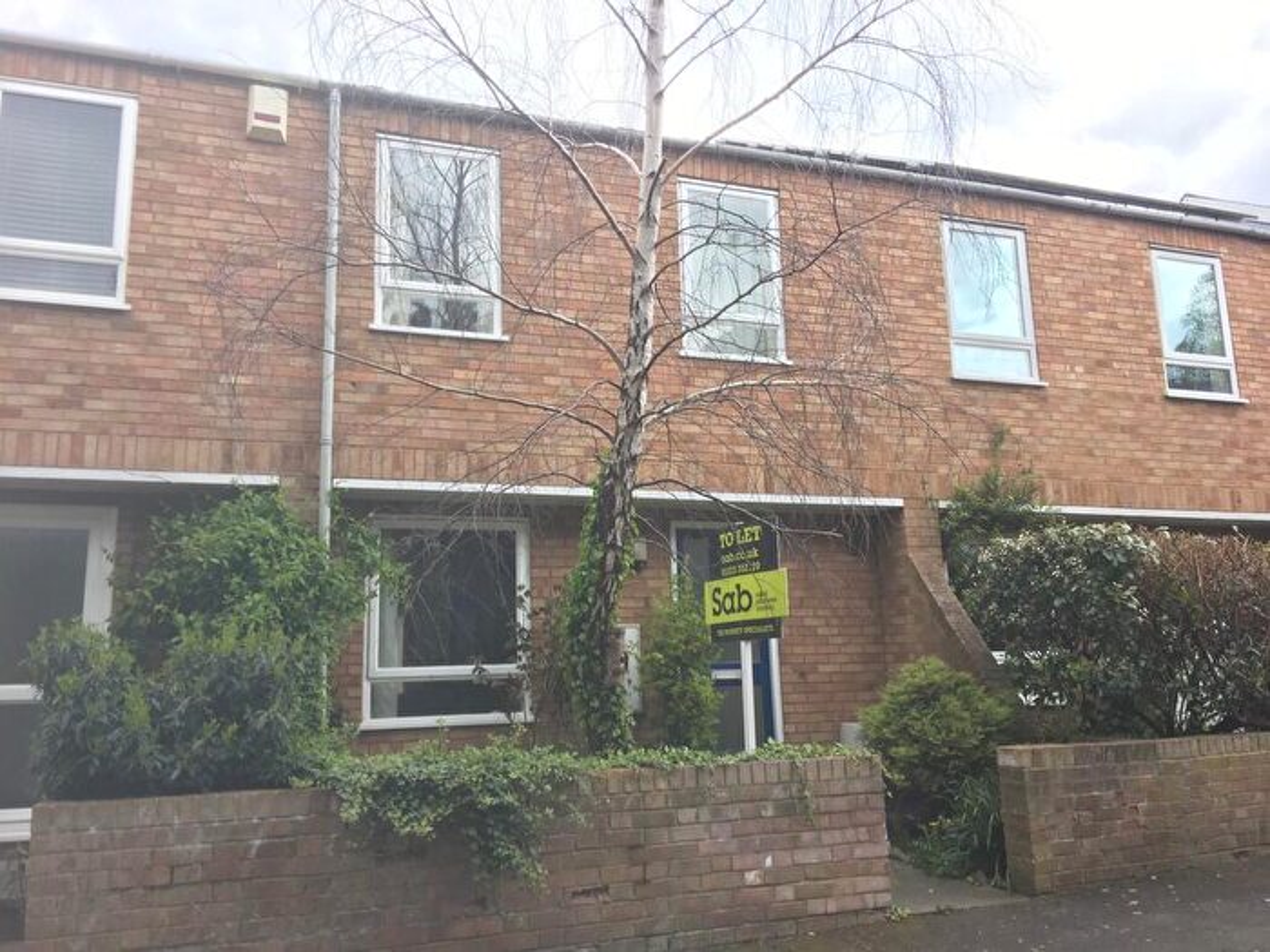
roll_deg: +1.2
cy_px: 476
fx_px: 1064
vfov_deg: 48.2
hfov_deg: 61.7
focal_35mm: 29
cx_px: 635
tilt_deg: +12.1
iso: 25
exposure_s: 1/203
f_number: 2.2
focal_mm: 4.15
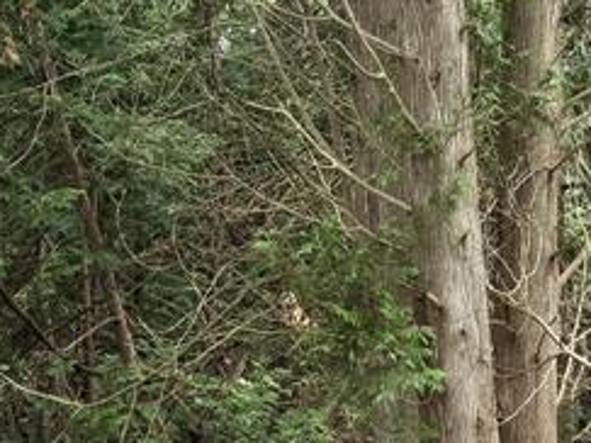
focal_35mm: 101
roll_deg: -1.1
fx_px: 1724
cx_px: 457
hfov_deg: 19.3
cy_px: 329
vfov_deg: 14.6
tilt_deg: +0.6
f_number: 1.78
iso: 64
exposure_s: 1/121
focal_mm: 6.76
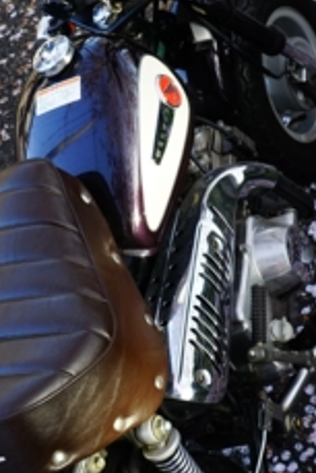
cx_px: 192
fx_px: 1104
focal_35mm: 84
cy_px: 196
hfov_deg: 16.3
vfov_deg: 24.1
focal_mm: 24
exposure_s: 1/60
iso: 250
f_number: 8
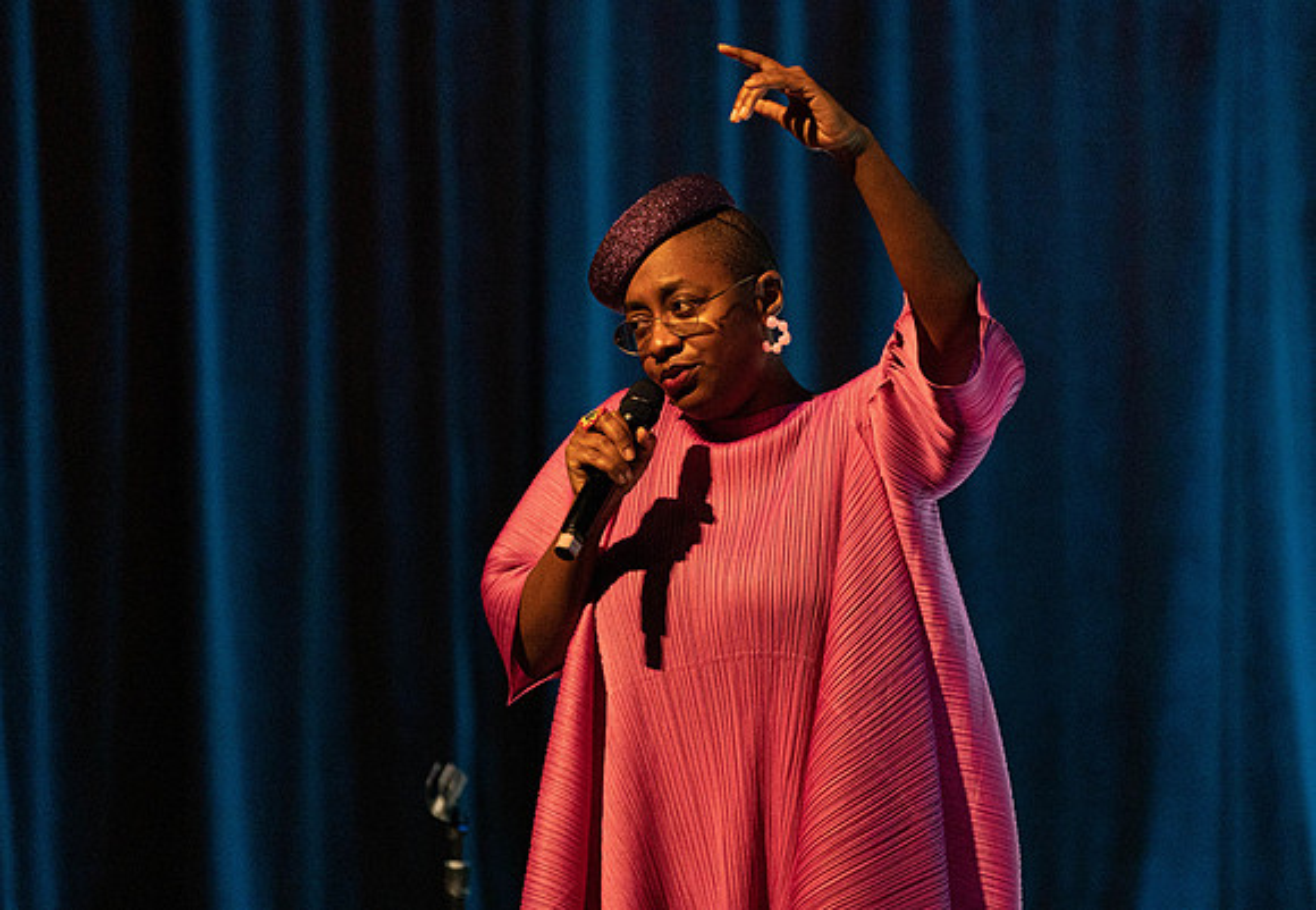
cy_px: 524
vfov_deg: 3.0
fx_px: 17356
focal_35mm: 469
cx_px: 787
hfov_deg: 4.3
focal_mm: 397
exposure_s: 1/250
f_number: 5.6
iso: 3200
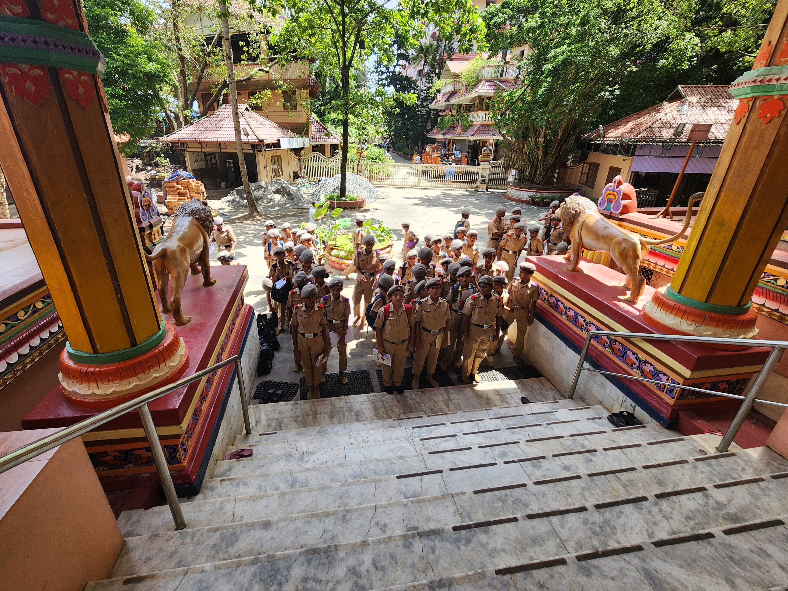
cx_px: 374
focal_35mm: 14
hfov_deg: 102.0
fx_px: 319
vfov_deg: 85.6
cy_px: 280
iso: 50
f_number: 2.2
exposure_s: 1/318
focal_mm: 2.2
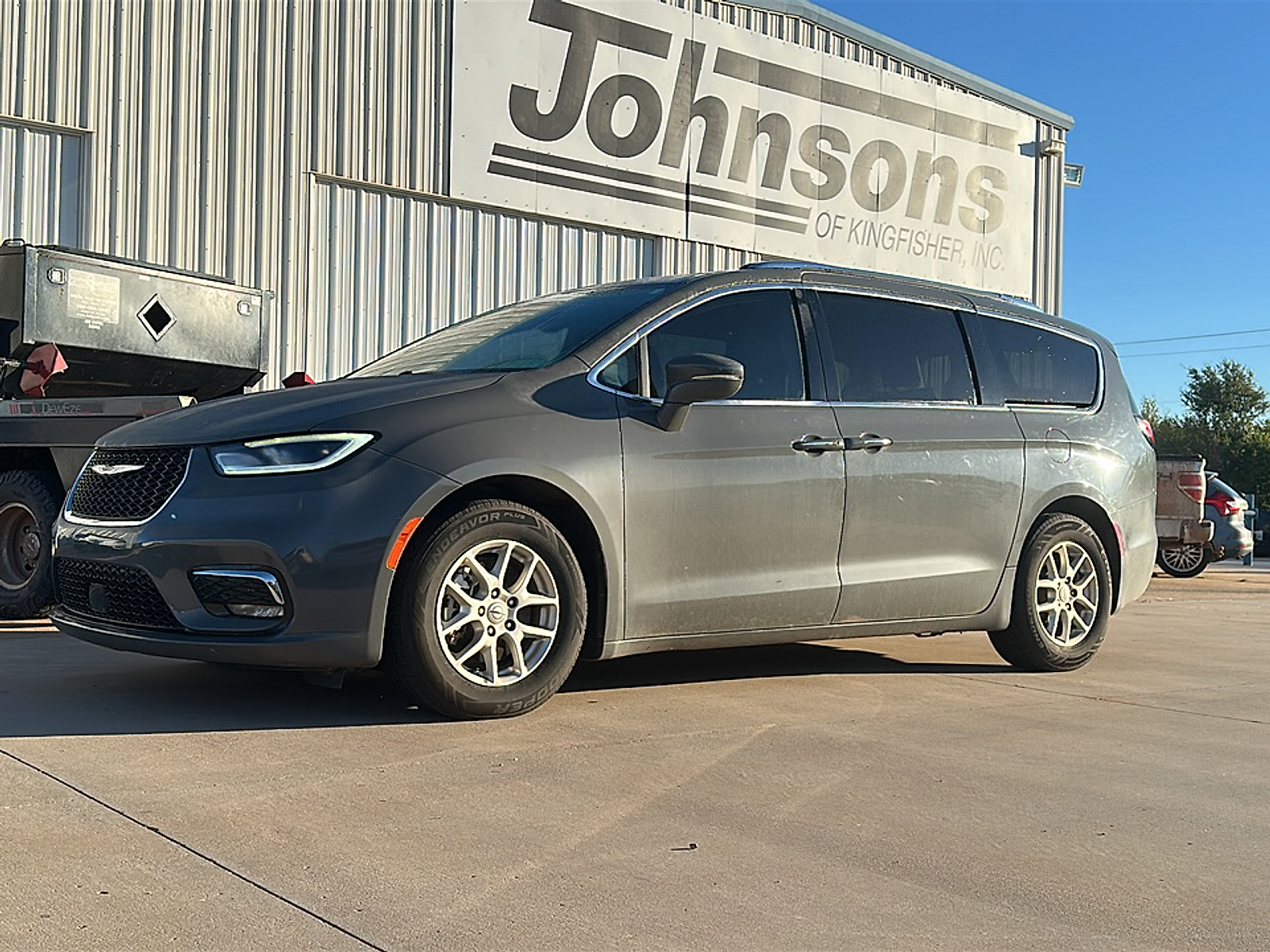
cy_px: 476
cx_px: 635
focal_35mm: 33
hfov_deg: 55.4
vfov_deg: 42.9
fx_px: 1211
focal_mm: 6.86
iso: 80
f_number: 1.78
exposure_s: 1/4049
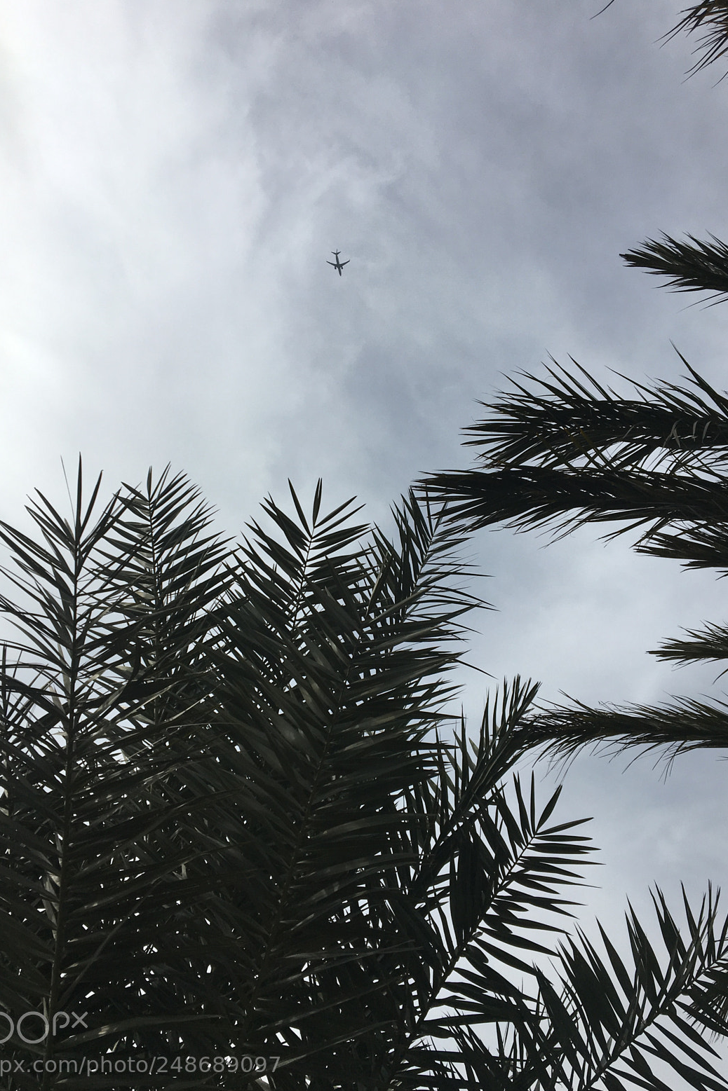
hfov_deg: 42.3
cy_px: 559
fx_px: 940
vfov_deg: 60.3
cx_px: 335
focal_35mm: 31
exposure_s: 1/3663
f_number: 2.2
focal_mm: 4.15
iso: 25
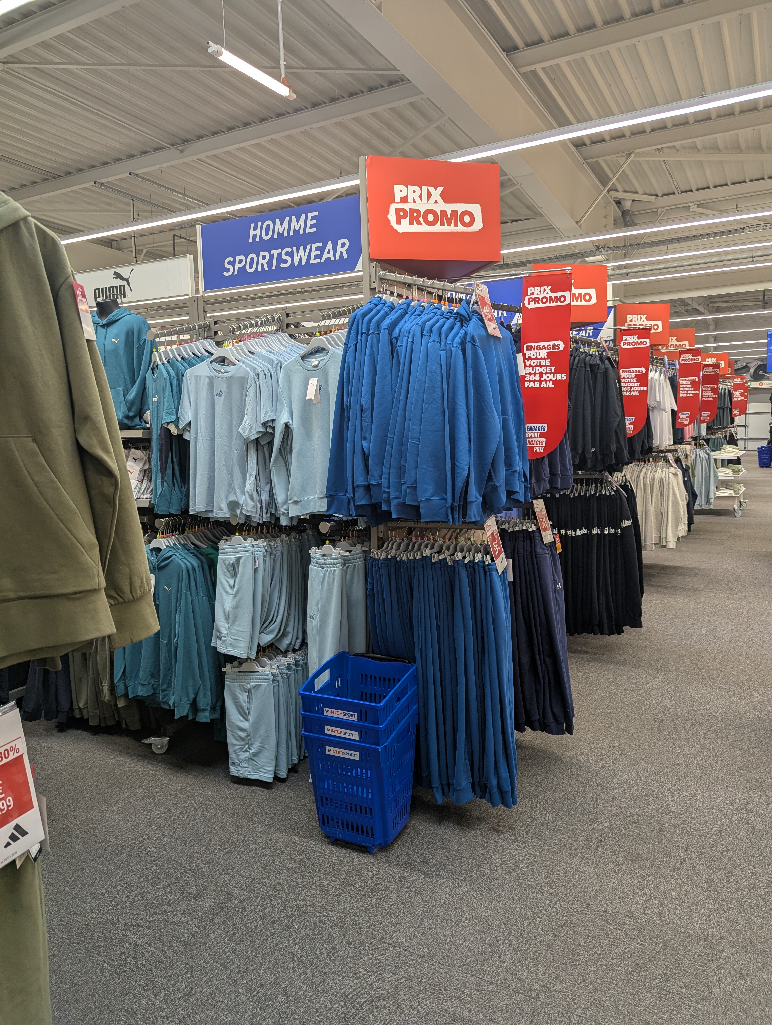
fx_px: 712
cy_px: 512
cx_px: 386
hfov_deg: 56.9
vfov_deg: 71.5
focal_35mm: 24
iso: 47
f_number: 1.85
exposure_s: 1/103
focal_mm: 6.81
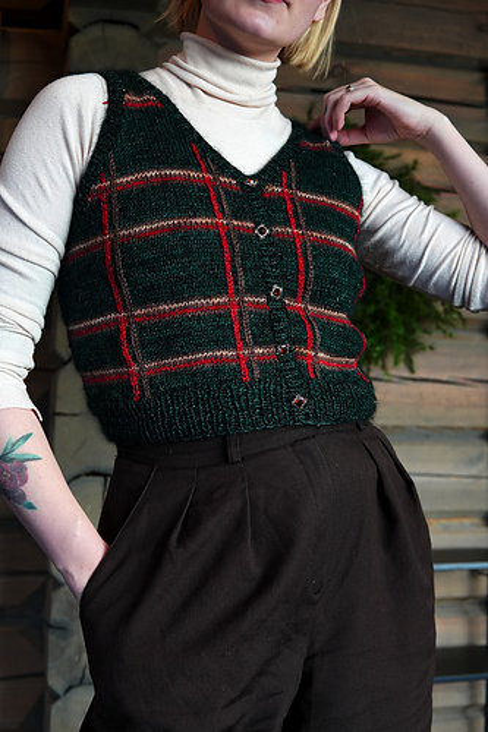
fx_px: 916
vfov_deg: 43.6
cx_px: 244
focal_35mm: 45
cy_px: 366
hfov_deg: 29.8
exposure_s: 1/160
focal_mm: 30
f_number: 4
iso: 1250
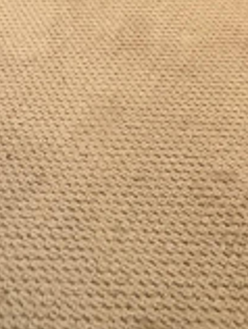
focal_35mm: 59
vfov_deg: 18.8
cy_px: -338
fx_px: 562
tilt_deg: -2.2
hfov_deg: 24.9
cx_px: 142
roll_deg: -0.9
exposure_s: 1/30
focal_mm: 2.22
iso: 2000
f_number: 2.2
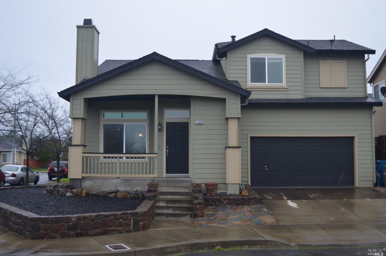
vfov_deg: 31.8
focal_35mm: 42
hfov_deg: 46.5
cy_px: 128
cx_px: 193
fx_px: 449
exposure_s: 1/250
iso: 200
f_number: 4.5
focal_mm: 28
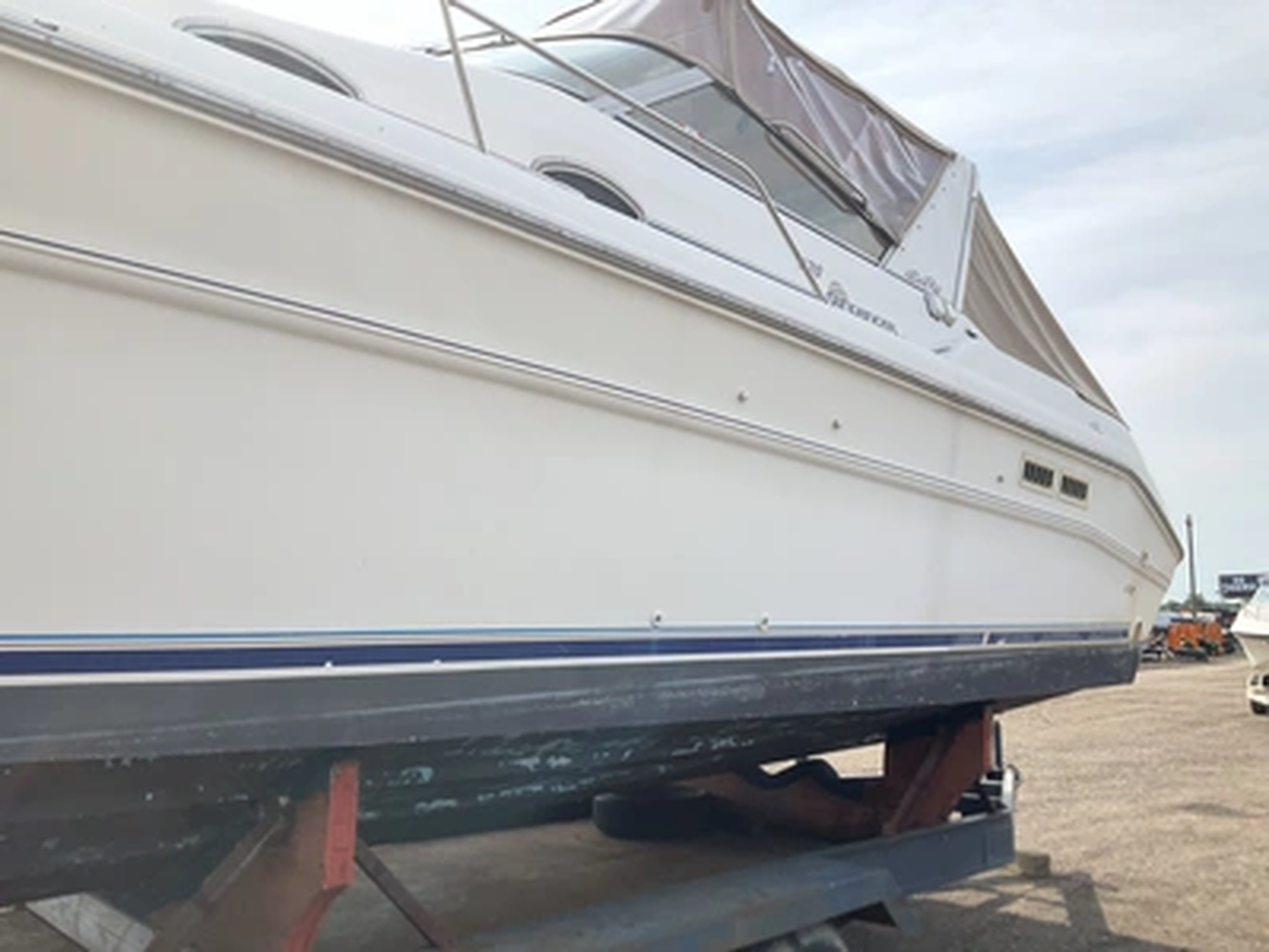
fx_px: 1063
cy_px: 476
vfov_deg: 48.2
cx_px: 634
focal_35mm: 29
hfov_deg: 61.7
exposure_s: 1/1675
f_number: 1.8
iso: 25
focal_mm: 3
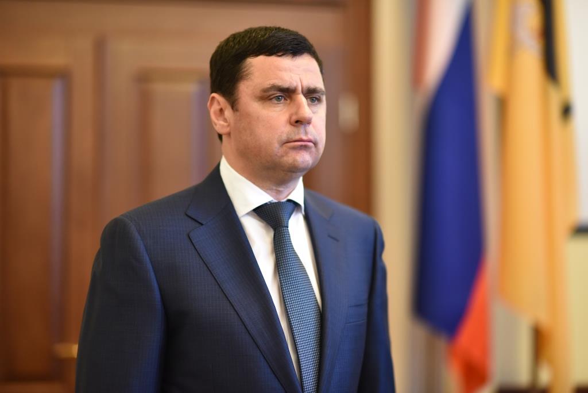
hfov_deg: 23.9
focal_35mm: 85
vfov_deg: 16.1
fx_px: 1389
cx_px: 294
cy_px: 196
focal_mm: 85
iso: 2000
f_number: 1.4
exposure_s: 1/640
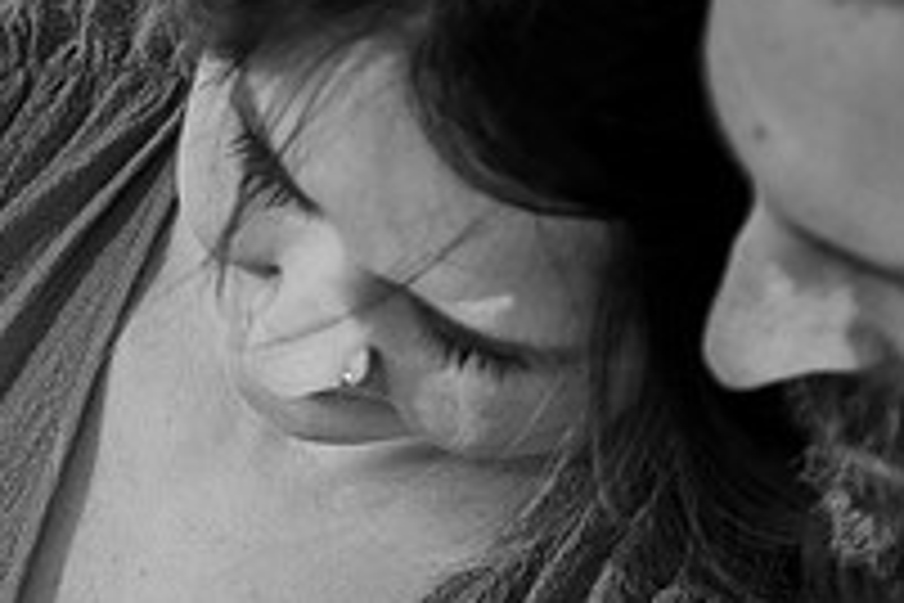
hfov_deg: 7.6
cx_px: -139
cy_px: 844
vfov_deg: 5.1
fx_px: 6729
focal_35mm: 268
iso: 125
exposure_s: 1/320
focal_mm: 78
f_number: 4
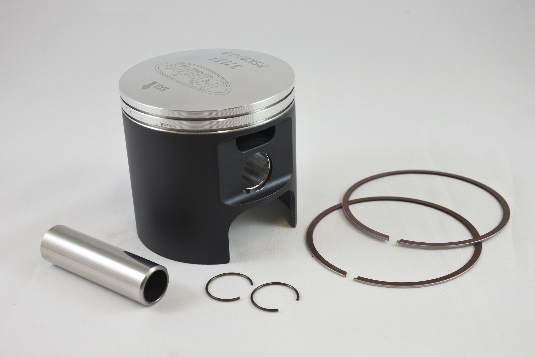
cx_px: 268
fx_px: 713
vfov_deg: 28.1
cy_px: 178
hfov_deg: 41.1
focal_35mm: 48
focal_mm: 18
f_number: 4.5
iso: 400
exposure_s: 1/125
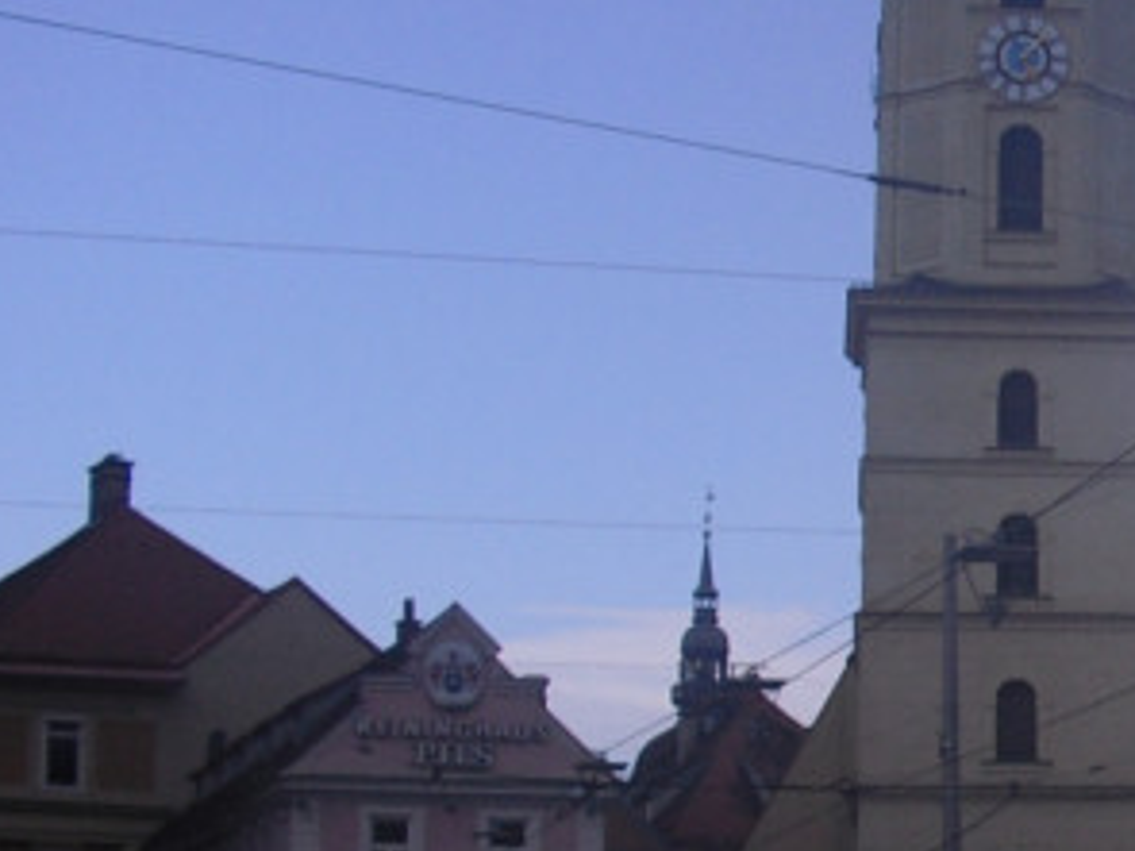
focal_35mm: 132
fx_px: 4326
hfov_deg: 13.9
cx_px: 1797
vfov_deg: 11.2
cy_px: 612
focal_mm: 6.2
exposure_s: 1/800
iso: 64
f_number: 2.8
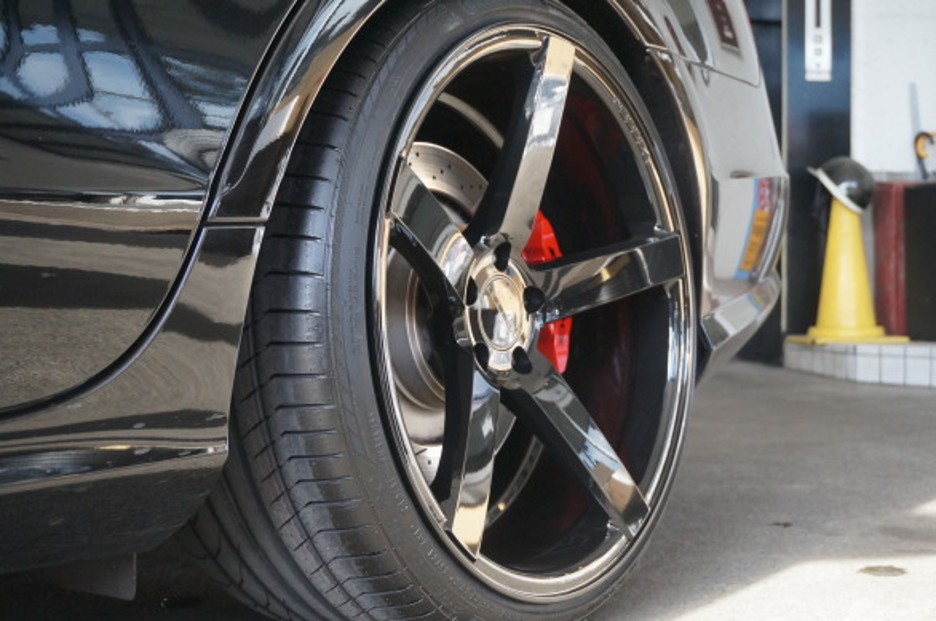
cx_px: 468
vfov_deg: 28.9
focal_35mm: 46
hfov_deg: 42.4
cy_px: 310
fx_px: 1207
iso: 1600
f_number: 5
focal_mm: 31
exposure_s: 1/320
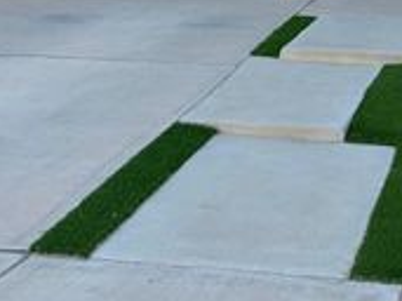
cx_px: 353
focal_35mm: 76
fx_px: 882
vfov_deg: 18.2
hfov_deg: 25.0
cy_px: -81
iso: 64
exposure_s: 1/1484
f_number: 1.6
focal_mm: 5.96
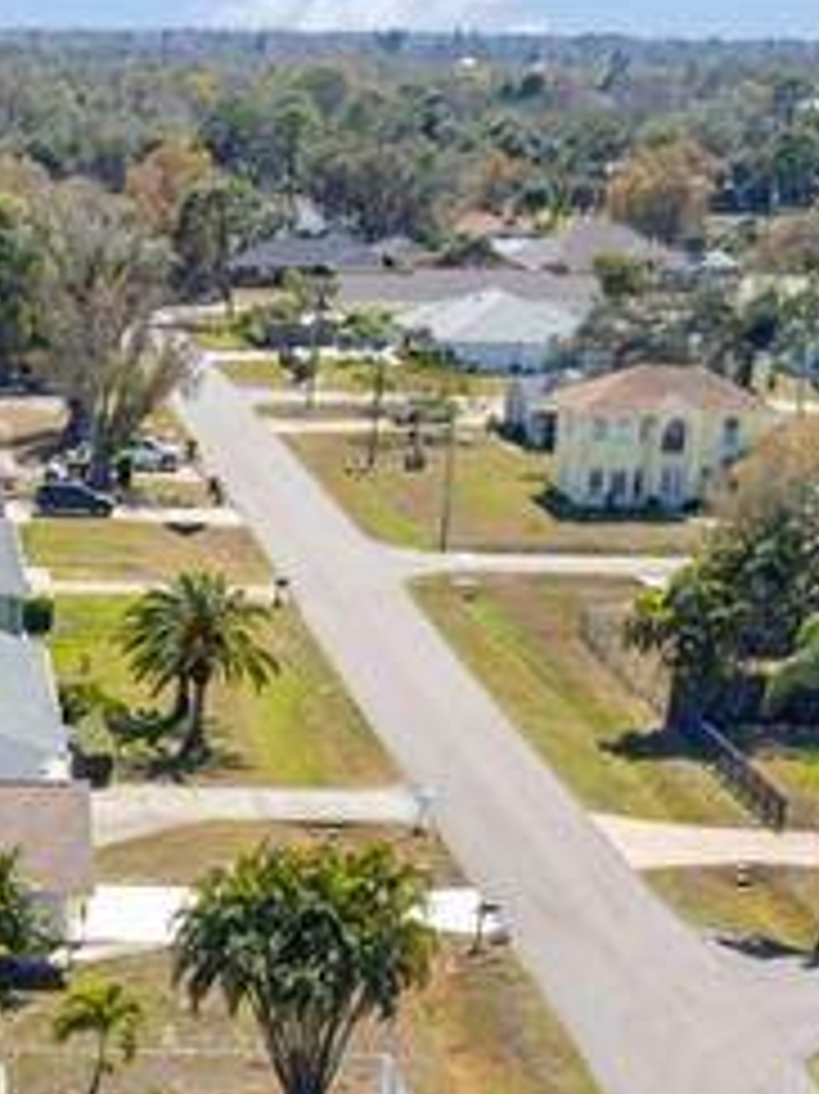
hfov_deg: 15.9
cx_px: -162
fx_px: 2810
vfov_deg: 19.8
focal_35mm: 89
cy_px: 1510
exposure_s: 1/1250
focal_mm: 8.38
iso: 100
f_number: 2.8
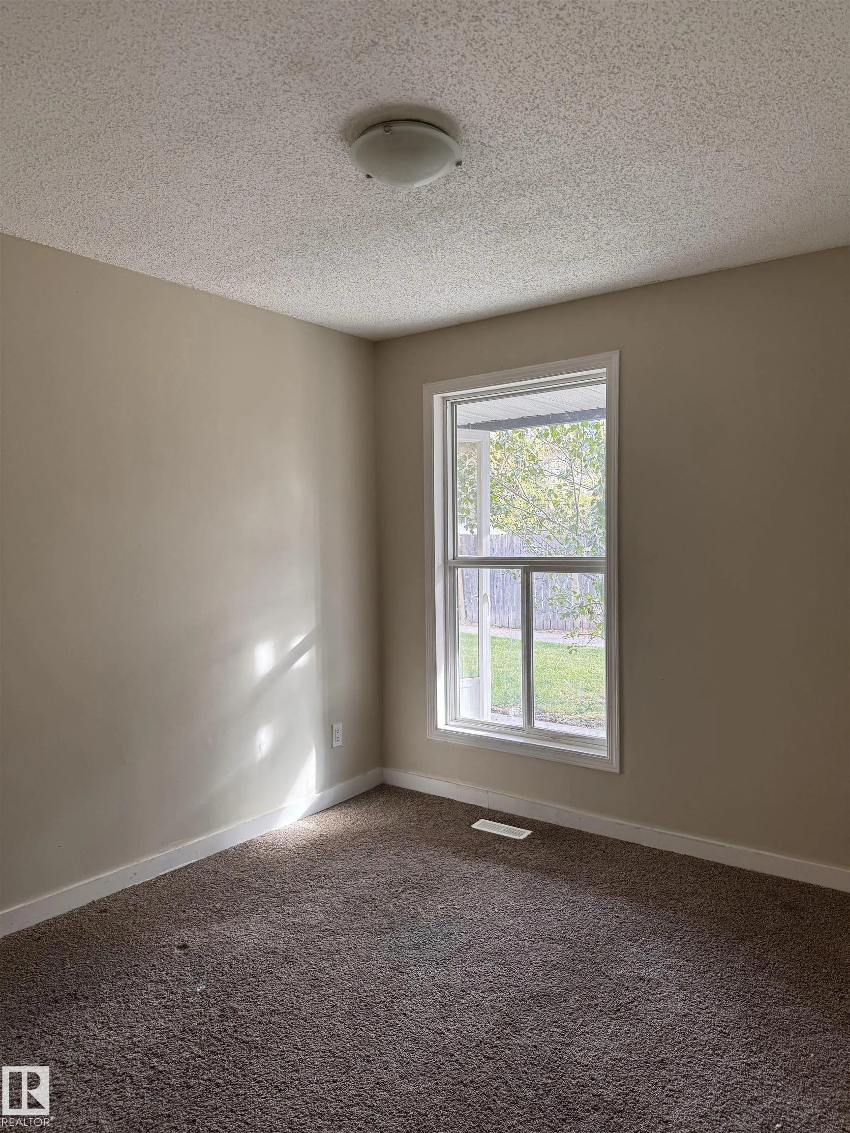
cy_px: 566
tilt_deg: -1.9
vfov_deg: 71.6
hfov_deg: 56.8
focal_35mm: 24
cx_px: 425
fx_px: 786
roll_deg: +0.3
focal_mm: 6.76
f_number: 1.78
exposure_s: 1/60
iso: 125
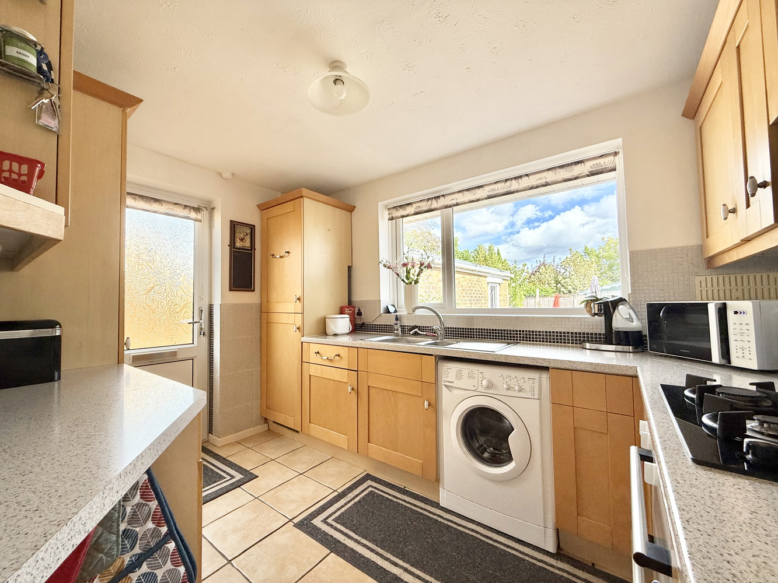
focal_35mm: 14
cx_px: 389
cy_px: 292
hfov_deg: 102.1
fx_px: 315
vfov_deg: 85.7
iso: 64
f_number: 2.2
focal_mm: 2.22
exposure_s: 1/293
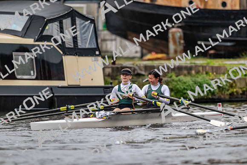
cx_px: 124
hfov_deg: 5.2
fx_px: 2743
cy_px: 82
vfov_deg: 3.4
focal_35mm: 400
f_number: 4.5
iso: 5000
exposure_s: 1/2000
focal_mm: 400
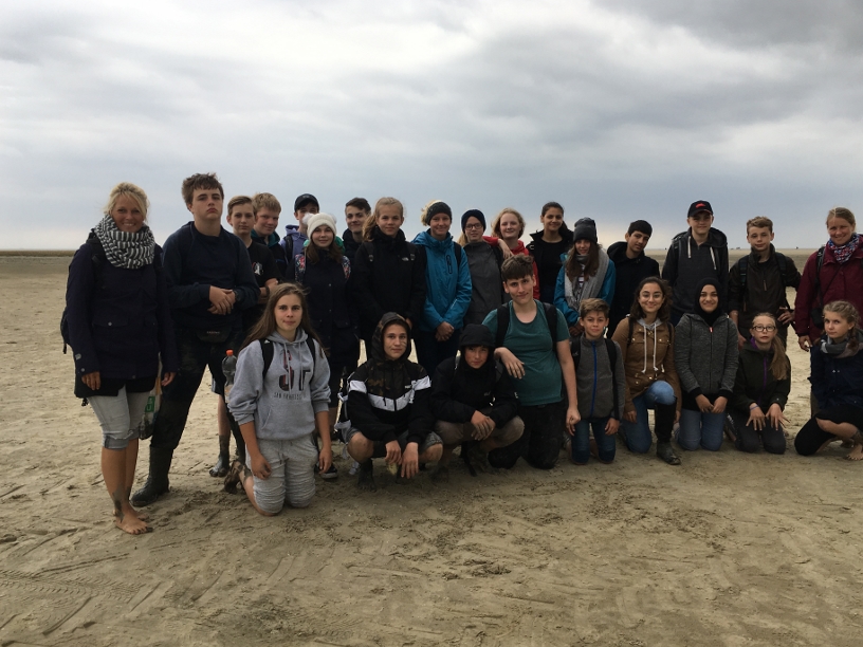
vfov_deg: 44.1
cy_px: 339
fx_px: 798
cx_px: 438
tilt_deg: -7.9
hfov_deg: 56.8
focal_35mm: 32
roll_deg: -0.8
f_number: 2.2
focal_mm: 4.15
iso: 25
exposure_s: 1/382
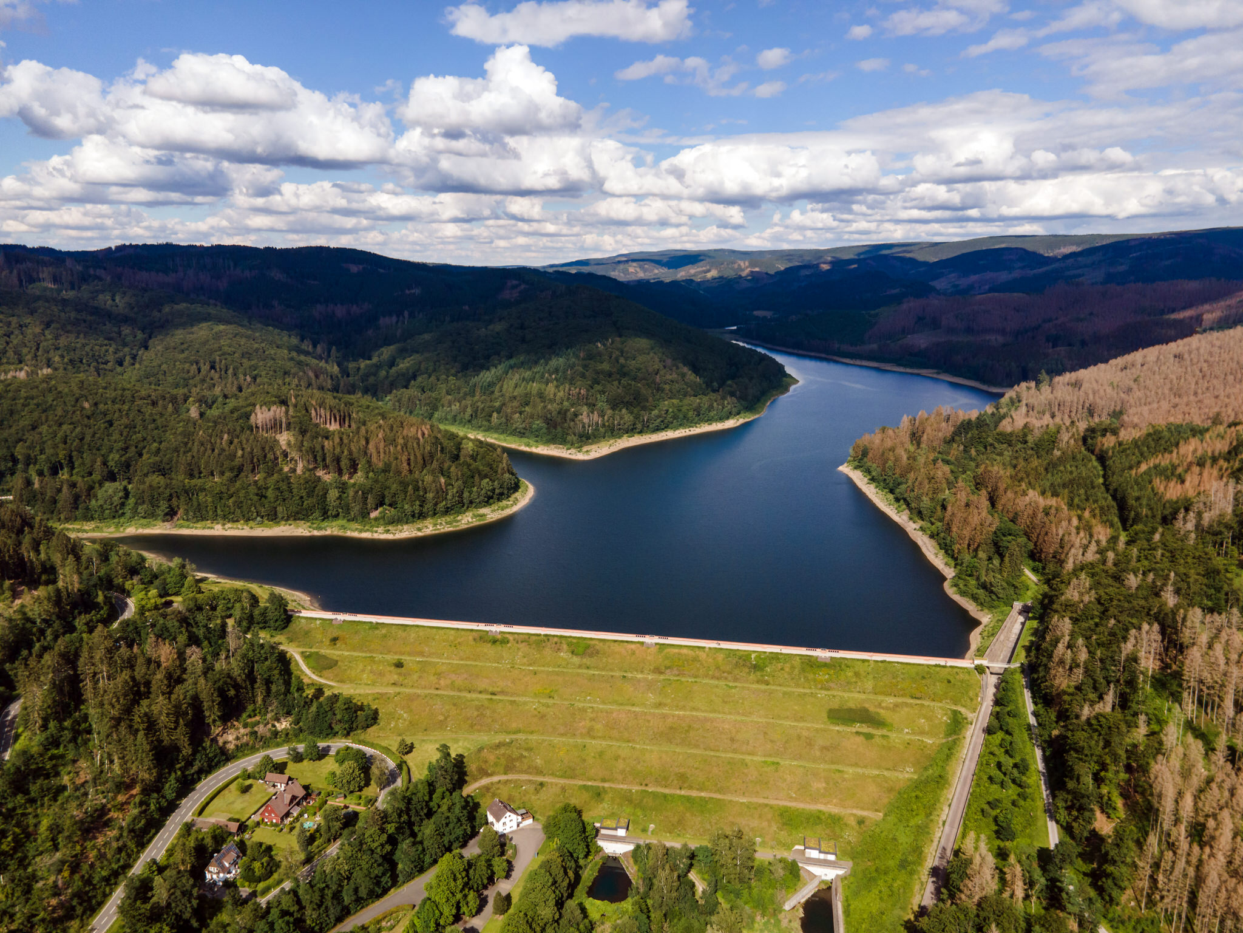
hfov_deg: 71.6
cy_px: 466
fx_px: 862
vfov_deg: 56.8
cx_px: 622
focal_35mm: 24
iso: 110
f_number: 2.8
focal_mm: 4.5
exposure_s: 1/1000
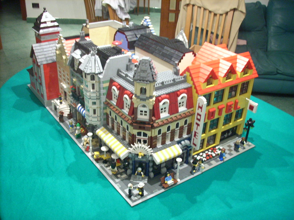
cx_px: 147
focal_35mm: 37
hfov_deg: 50.1
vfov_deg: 38.7
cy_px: 110
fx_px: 314
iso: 248
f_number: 2.8
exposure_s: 1/4
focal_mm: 6.2
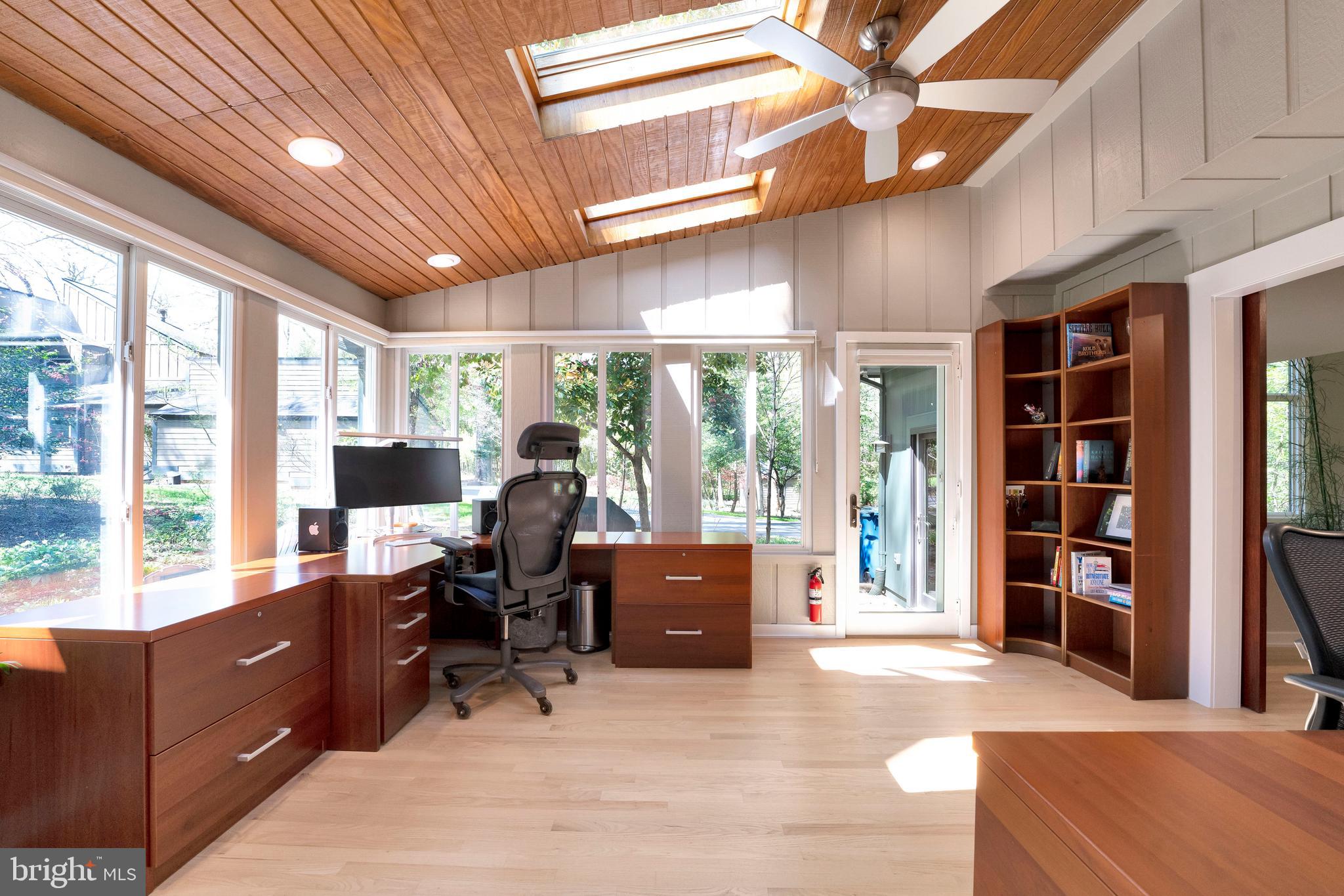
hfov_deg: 104.3
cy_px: 448
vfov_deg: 81.2
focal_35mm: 14
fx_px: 523
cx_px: 672
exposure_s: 1/125
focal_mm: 14
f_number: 7.1
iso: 1000
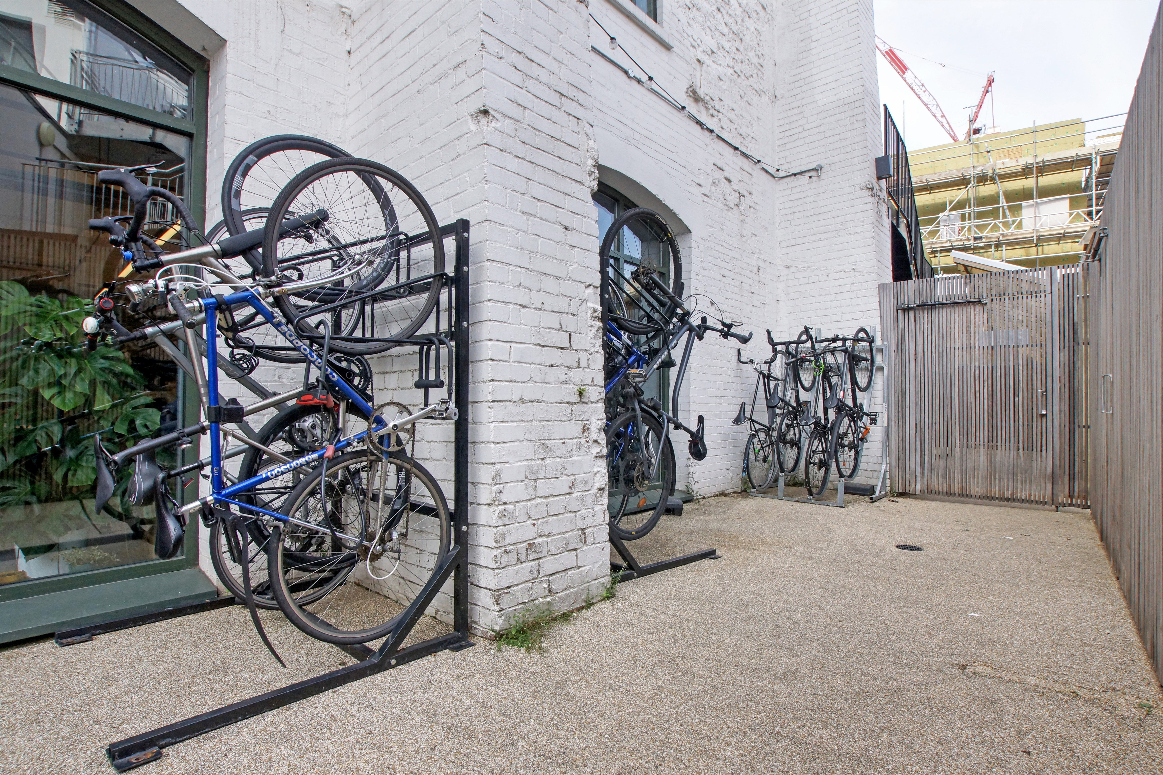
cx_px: 582
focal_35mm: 16
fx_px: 533
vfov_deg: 72.1
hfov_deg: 95.0
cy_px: 388
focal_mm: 11
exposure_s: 1/100
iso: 400
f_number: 10
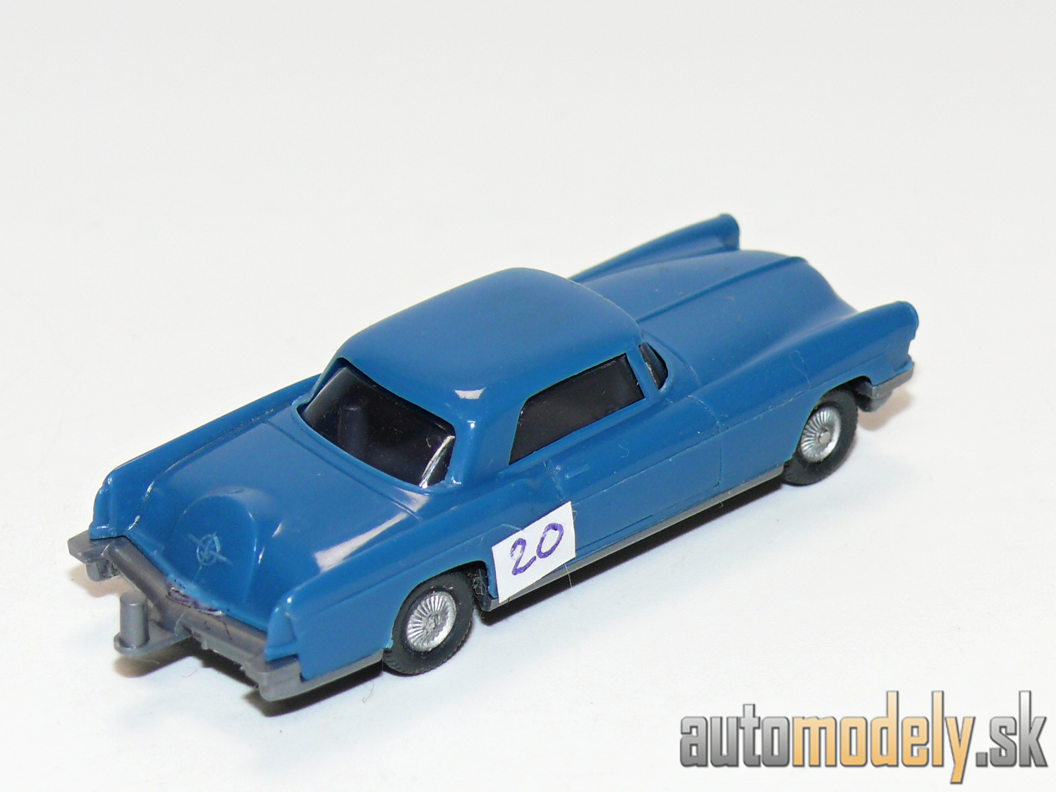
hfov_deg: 14.7
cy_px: 396
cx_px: 528
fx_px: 4088
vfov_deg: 11.1
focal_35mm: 134
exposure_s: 1/30
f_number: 4
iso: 100
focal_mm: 15.9
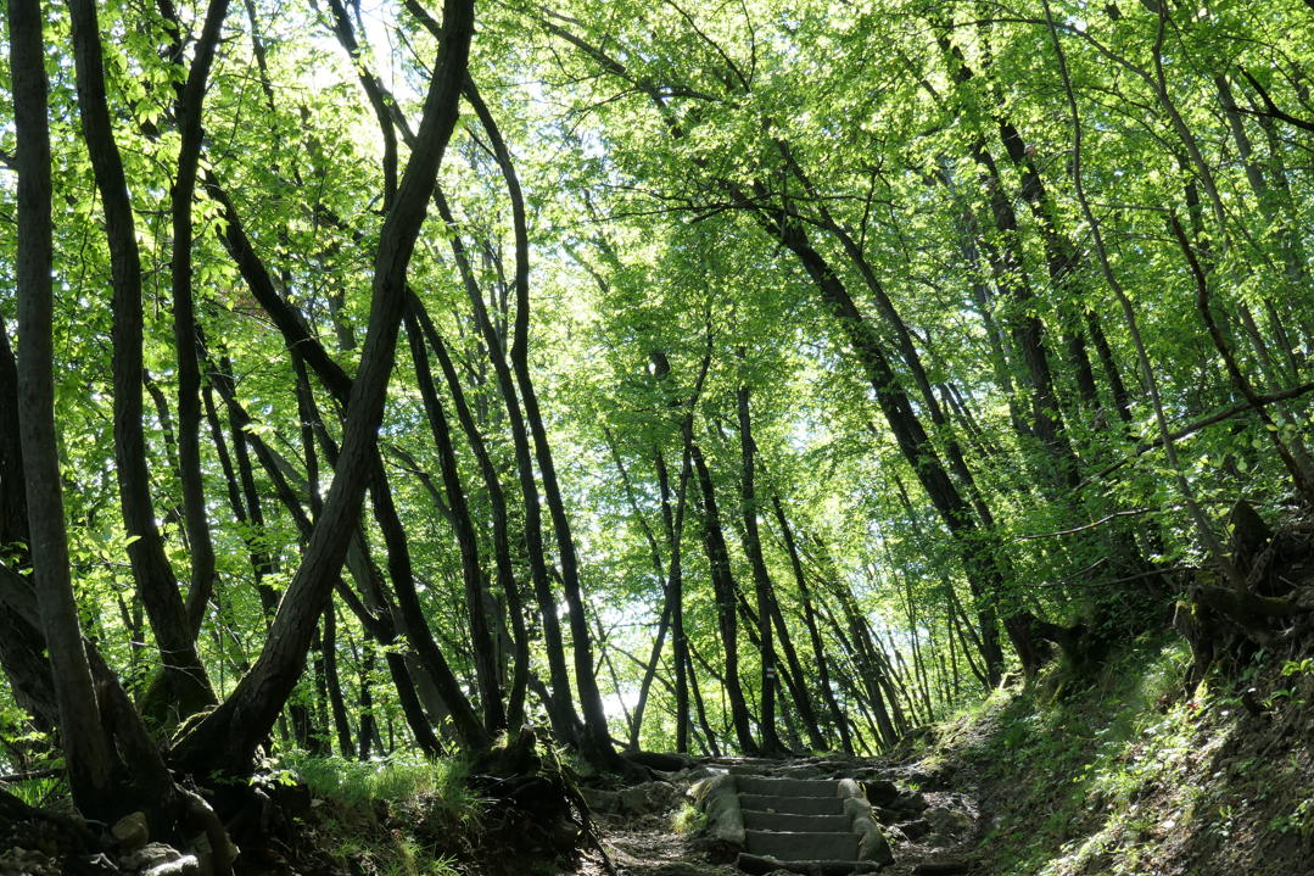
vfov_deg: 23.7
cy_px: 580
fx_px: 2080
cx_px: 641
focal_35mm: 57
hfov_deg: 35.1
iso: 200
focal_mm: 15.1
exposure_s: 1/160
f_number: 3.9
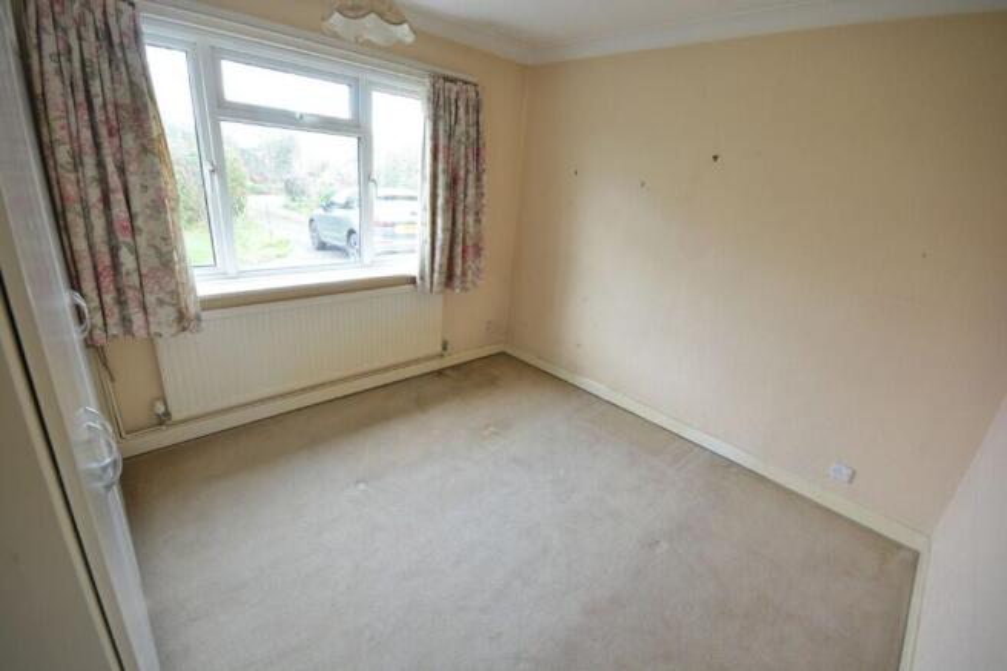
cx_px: 504
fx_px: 419
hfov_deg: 100.4
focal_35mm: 15
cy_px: 336
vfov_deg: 77.3
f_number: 8
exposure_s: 1/8
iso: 400
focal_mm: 10
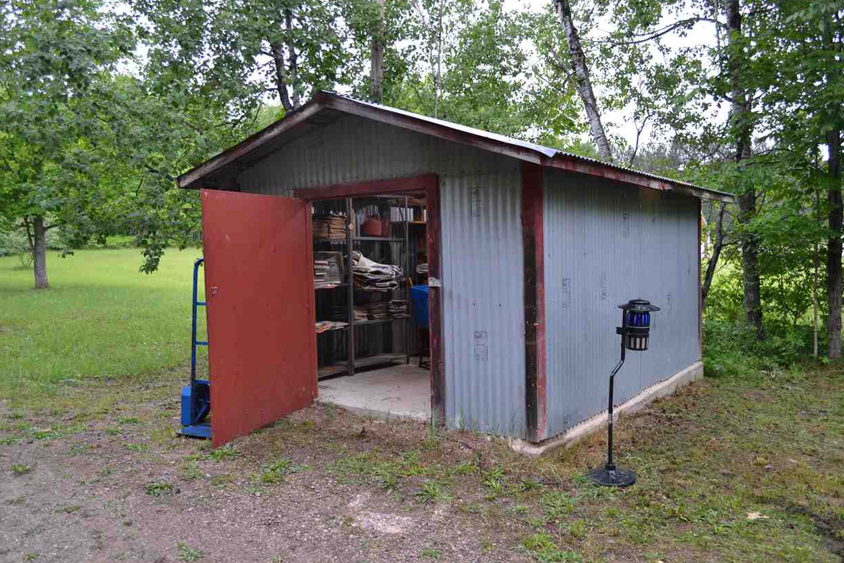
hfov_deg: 65.5
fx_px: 656
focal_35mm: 28
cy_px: 284
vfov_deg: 46.4
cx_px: 434
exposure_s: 1/60
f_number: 4
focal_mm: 18
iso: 400
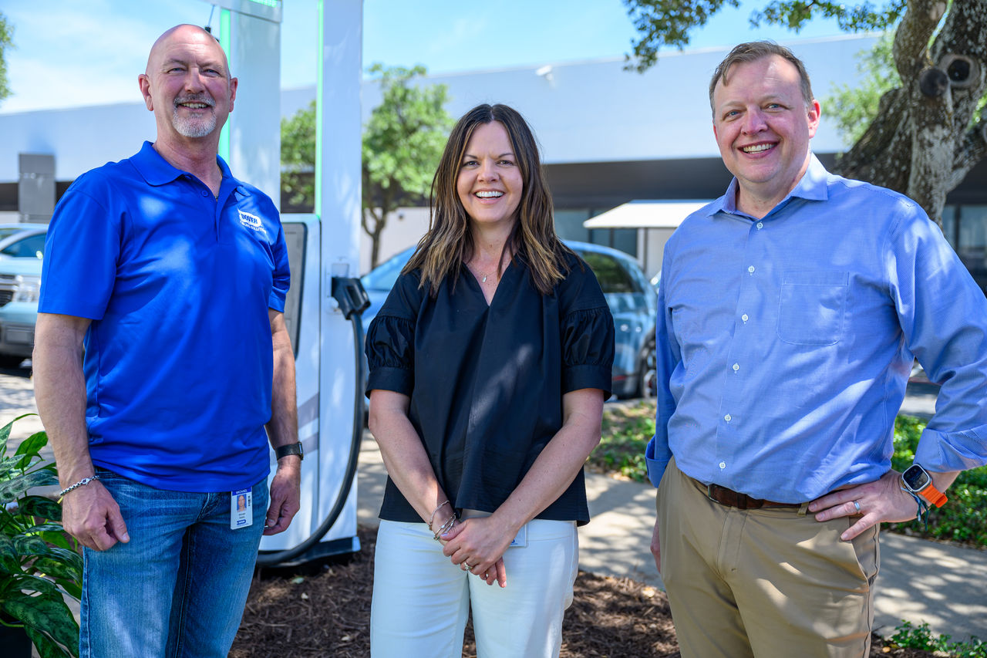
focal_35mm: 37
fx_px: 1014
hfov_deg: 51.9
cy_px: 329
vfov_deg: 35.9
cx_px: 494
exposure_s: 1/500
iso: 100
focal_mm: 37
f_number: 2.8
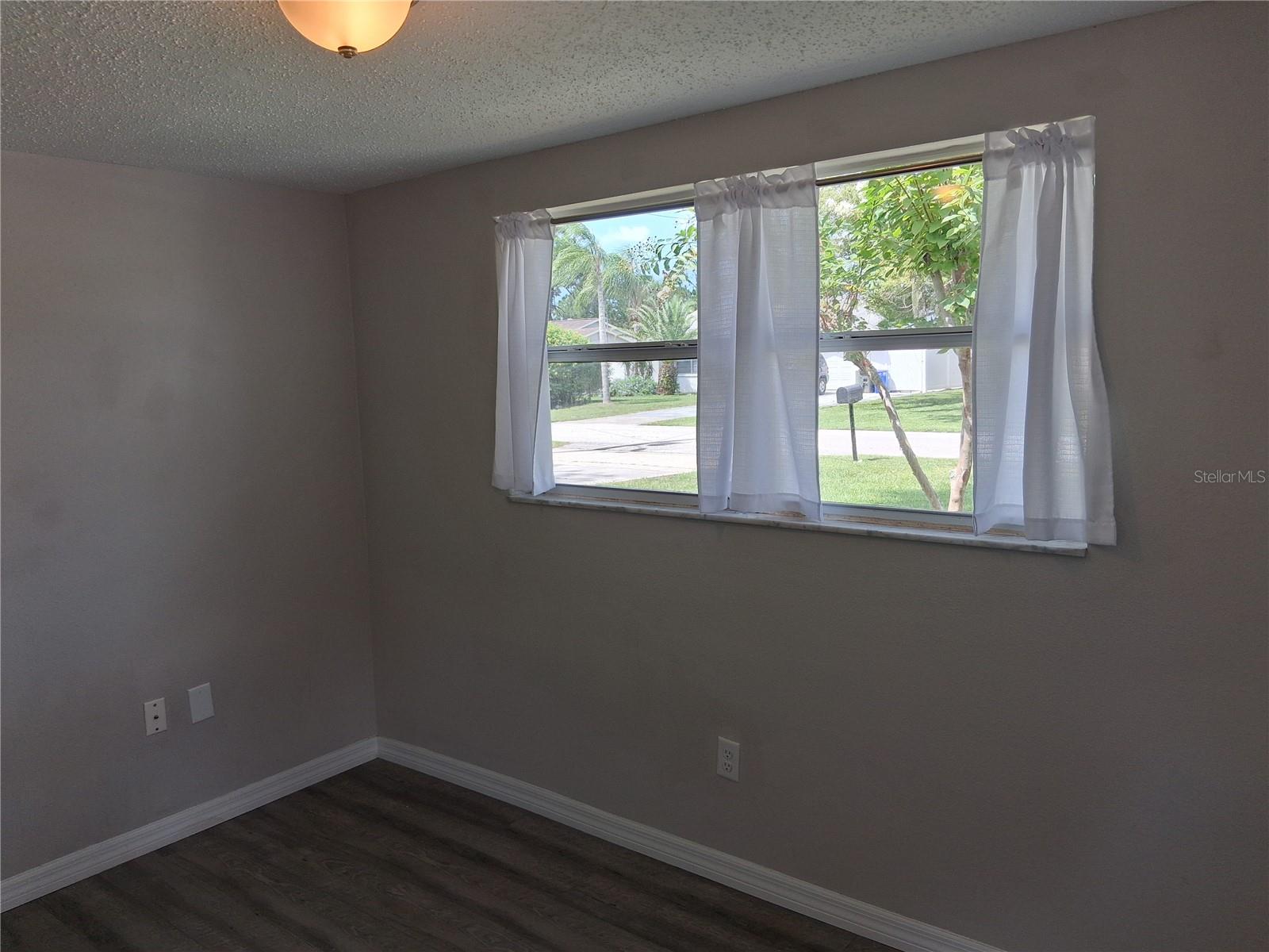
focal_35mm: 26
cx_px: 634
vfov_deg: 53.1
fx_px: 953
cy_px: 476
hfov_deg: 67.3
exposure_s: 1/120
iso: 32
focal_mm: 3.98
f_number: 1.8
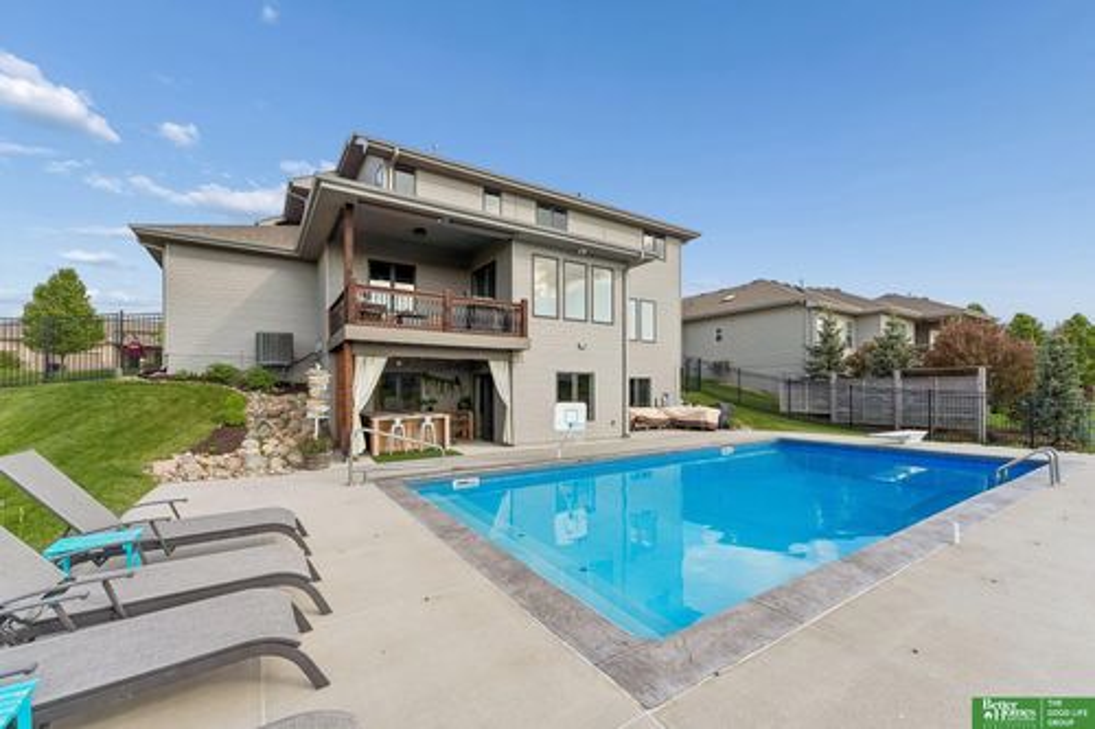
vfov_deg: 81.2
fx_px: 426
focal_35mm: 14
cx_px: 548
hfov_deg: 104.3
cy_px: 364
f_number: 8
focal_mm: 14
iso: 200
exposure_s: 1/500
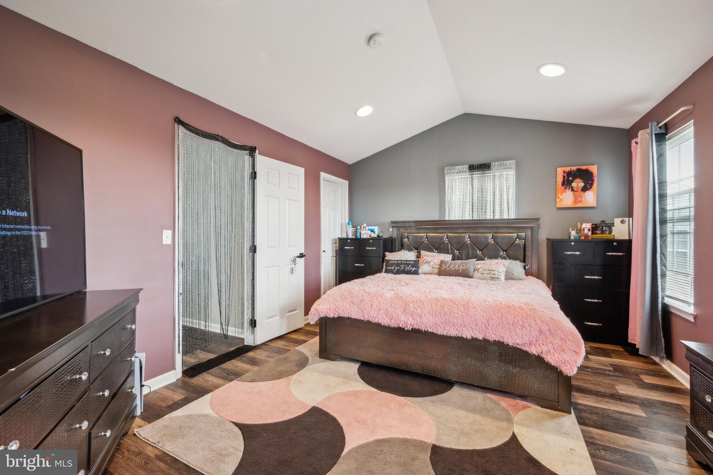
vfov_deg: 77.3
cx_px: 356
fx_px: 297
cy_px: 238
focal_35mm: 15
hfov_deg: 100.4
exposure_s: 1/20
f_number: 8
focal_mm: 15
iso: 640
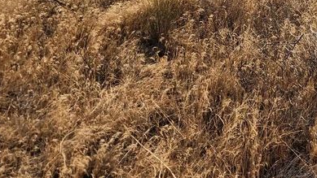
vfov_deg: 16.0
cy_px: -124
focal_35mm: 66
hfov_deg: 30.0
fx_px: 555
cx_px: 306
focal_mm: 5.4
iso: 20
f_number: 1.8
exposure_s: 1/4604
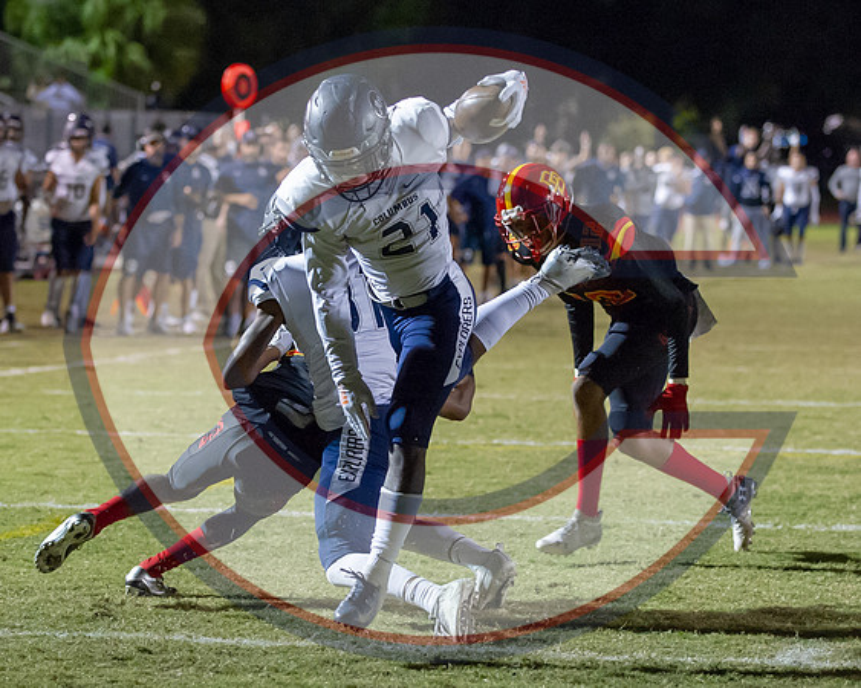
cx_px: 413
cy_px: 399
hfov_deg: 11.4
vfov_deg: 9.1
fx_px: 4305
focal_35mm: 169
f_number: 2.8
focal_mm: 98
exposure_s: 1/800
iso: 5000
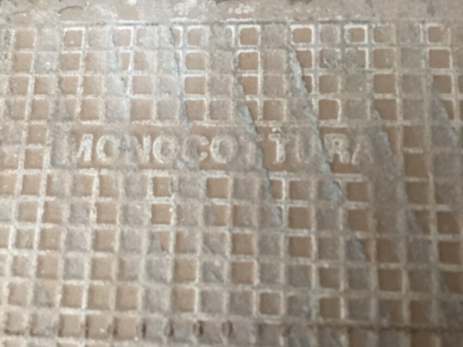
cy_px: 174
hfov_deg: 58.4
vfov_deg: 45.4
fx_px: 415
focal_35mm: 31
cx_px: 232
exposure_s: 1/60
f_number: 2.4
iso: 320
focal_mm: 3.3
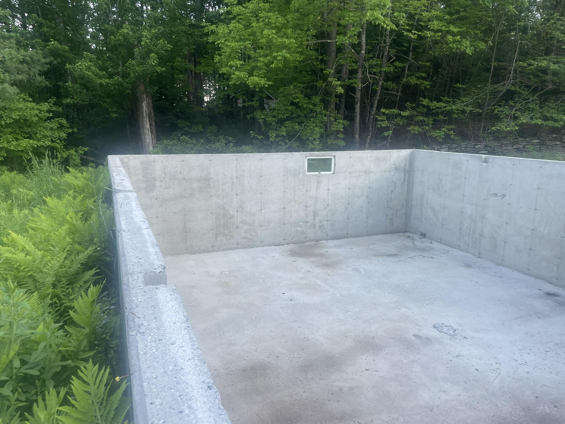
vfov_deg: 53.1
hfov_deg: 67.3
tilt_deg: -12.3
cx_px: 282
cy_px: 212
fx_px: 424
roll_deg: -2.9
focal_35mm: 26
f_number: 1.6
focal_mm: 4.2
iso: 32
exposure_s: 1/129
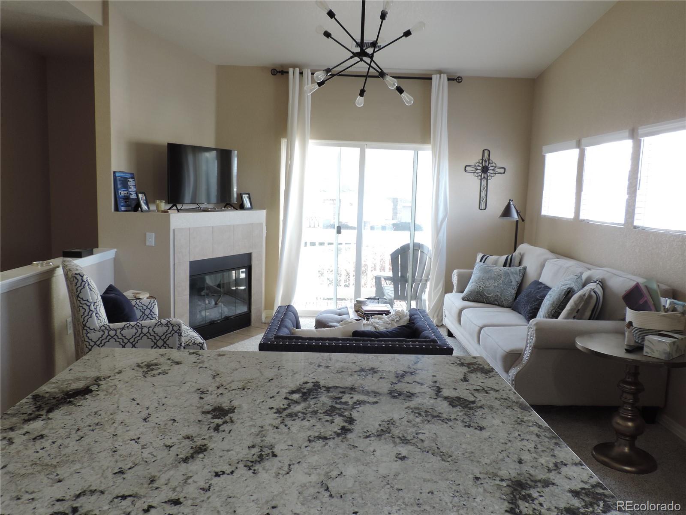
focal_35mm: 28
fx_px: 555
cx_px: 343
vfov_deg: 49.7
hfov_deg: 63.4
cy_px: 258
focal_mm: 4.9
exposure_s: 1/30
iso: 110
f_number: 3.1
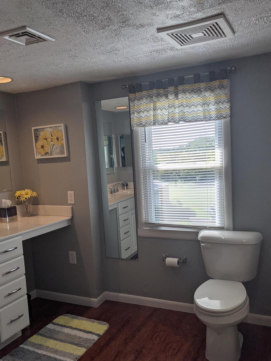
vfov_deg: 58.3
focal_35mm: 31
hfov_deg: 45.4
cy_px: 194
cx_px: 131
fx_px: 324
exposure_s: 1/782
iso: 55
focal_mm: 4.38
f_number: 1.73
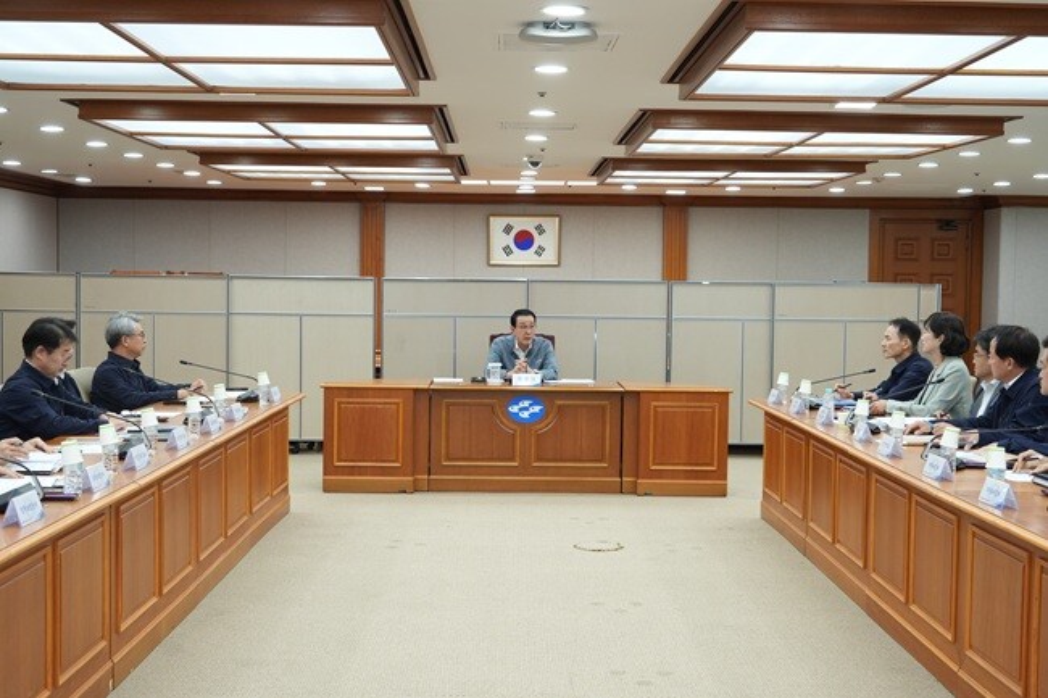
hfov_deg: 41.1
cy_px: 349
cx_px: 524
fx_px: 1397
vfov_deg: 28.1
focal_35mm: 48
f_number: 5.6
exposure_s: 1/125
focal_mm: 48
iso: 1250
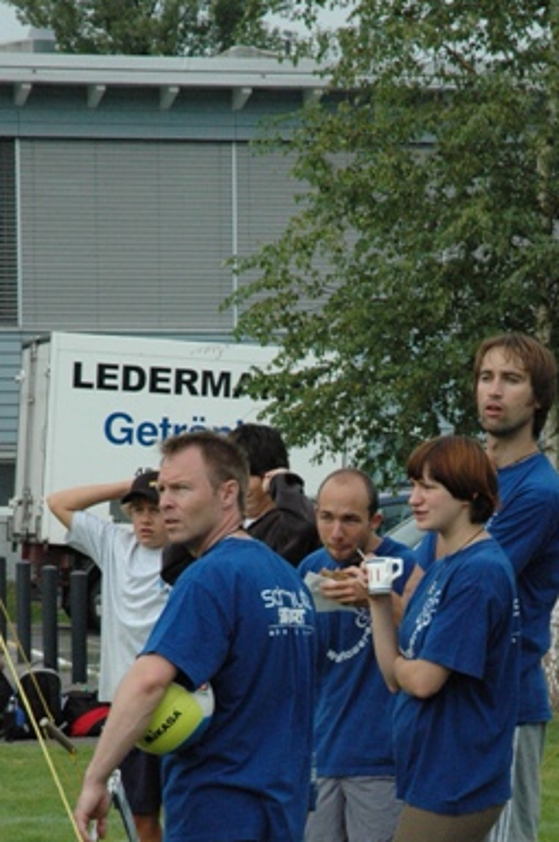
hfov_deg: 7.8
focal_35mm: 175
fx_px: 4087
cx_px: 361
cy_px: 629
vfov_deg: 11.7
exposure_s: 1/500
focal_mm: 70
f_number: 11
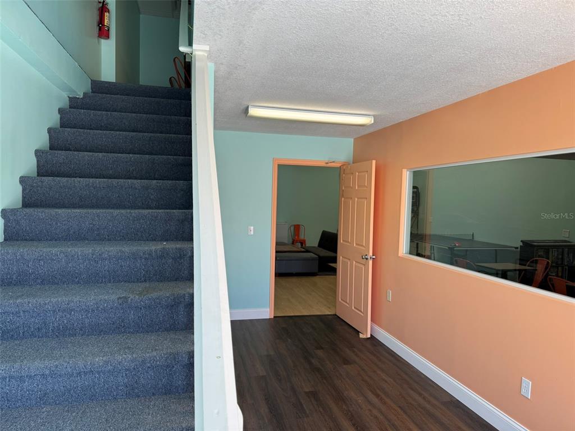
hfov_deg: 71.6
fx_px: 399
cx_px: 288
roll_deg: -1.7
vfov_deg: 56.8
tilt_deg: -2.3
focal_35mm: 24
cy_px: 216
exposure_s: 1/131
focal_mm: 6.76
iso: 50
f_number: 1.78
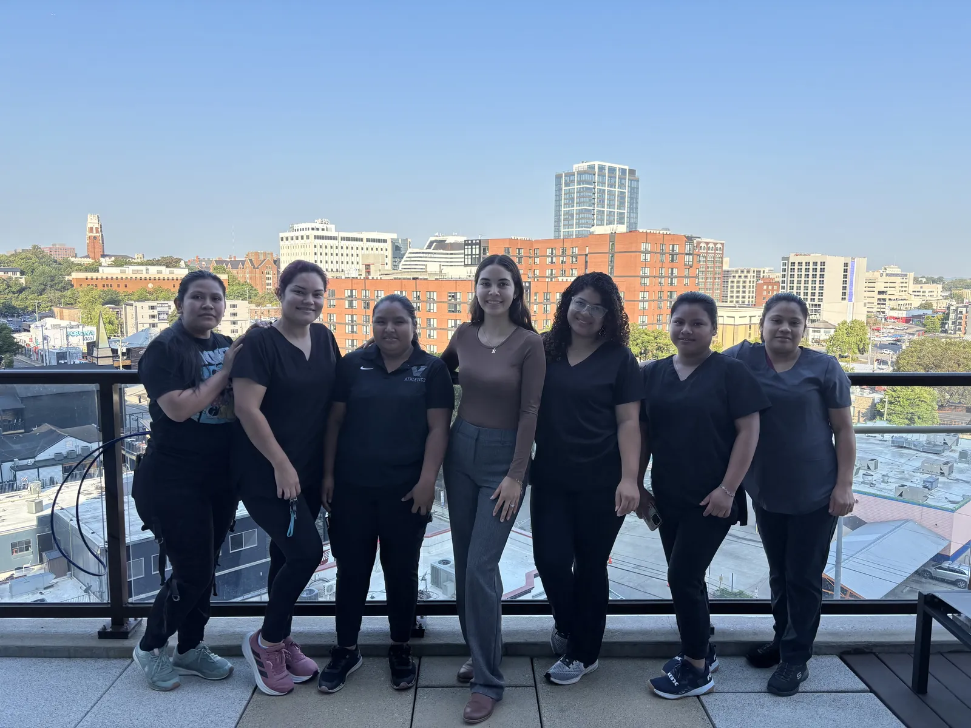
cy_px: 364
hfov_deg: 67.3
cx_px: 486
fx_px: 729
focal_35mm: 26
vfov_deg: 53.1
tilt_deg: -6.9
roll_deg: -0.6
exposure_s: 1/1362
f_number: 1.6
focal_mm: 5.96
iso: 50
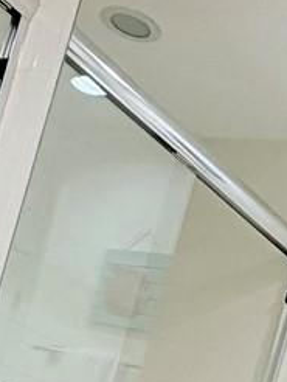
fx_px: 1004
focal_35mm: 91
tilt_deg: -0.7
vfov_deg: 19.2
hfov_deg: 16.3
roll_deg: -15.5
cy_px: 551
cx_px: 169
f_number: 2.2
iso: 160
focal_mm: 2.22
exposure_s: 1/120
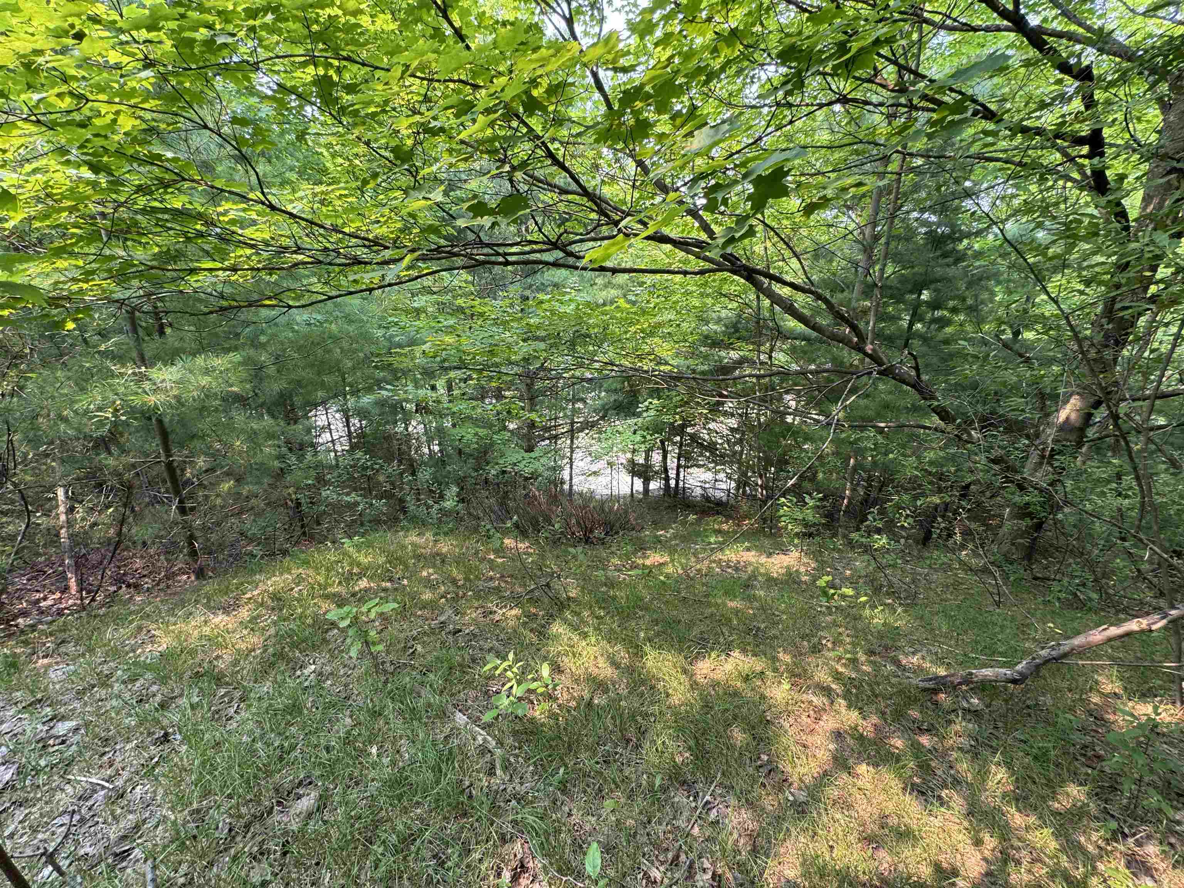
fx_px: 479
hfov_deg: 102.1
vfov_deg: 85.7
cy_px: 444
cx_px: 592
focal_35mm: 14
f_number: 2.2
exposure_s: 1/99
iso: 64
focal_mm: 2.22
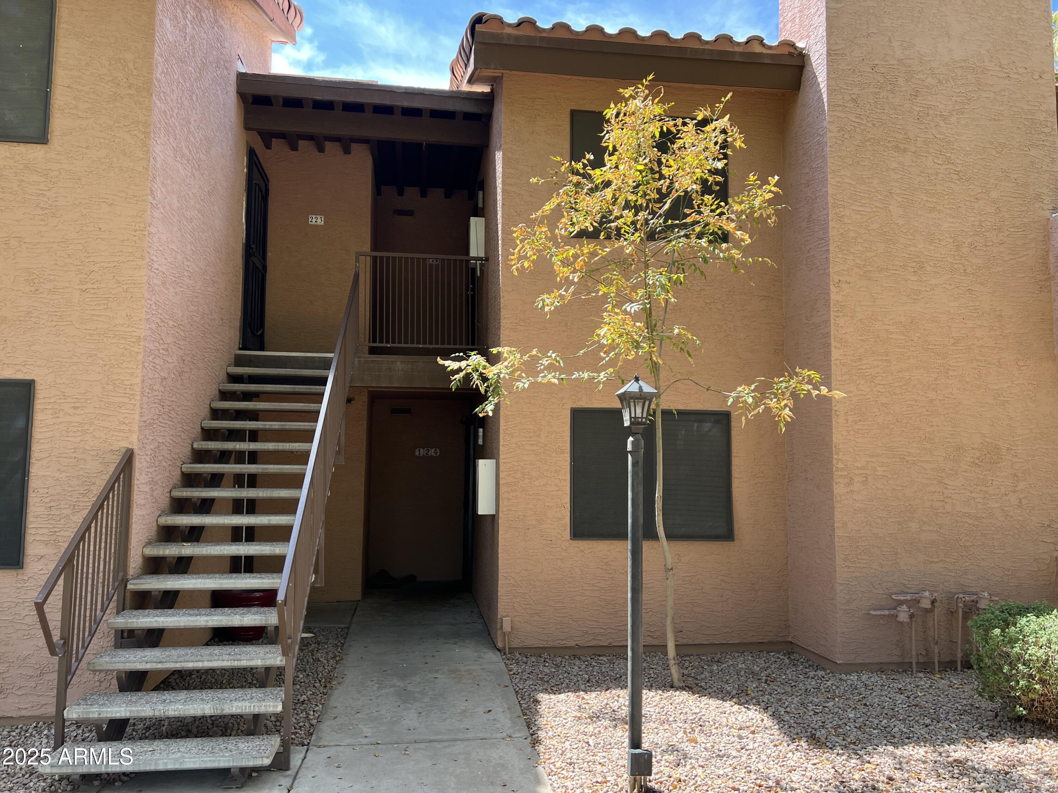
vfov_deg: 53.1
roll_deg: -1.2
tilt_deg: +4.7
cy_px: 396
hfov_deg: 67.3
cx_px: 529
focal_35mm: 26
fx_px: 795
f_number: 1.5
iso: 50
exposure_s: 1/539
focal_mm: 5.7
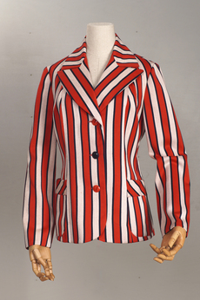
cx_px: 103
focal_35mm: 54
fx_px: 451
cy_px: 164
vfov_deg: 36.9
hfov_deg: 25.0
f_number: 5
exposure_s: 1/40
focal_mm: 32
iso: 200
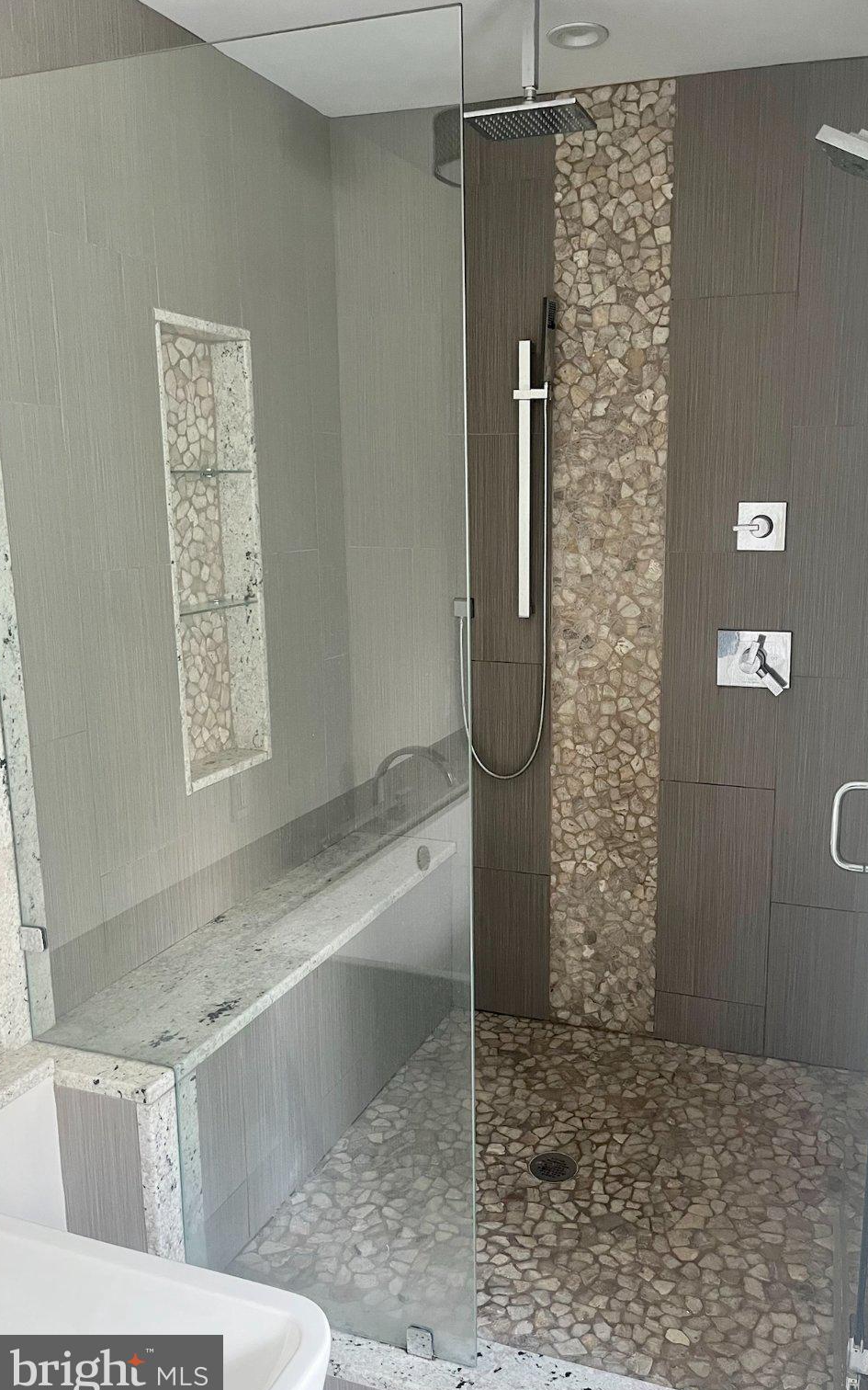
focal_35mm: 28
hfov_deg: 44.3
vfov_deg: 66.5
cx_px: 523
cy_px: 704
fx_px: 1060
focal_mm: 5.1
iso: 200
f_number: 1.6
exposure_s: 1/60
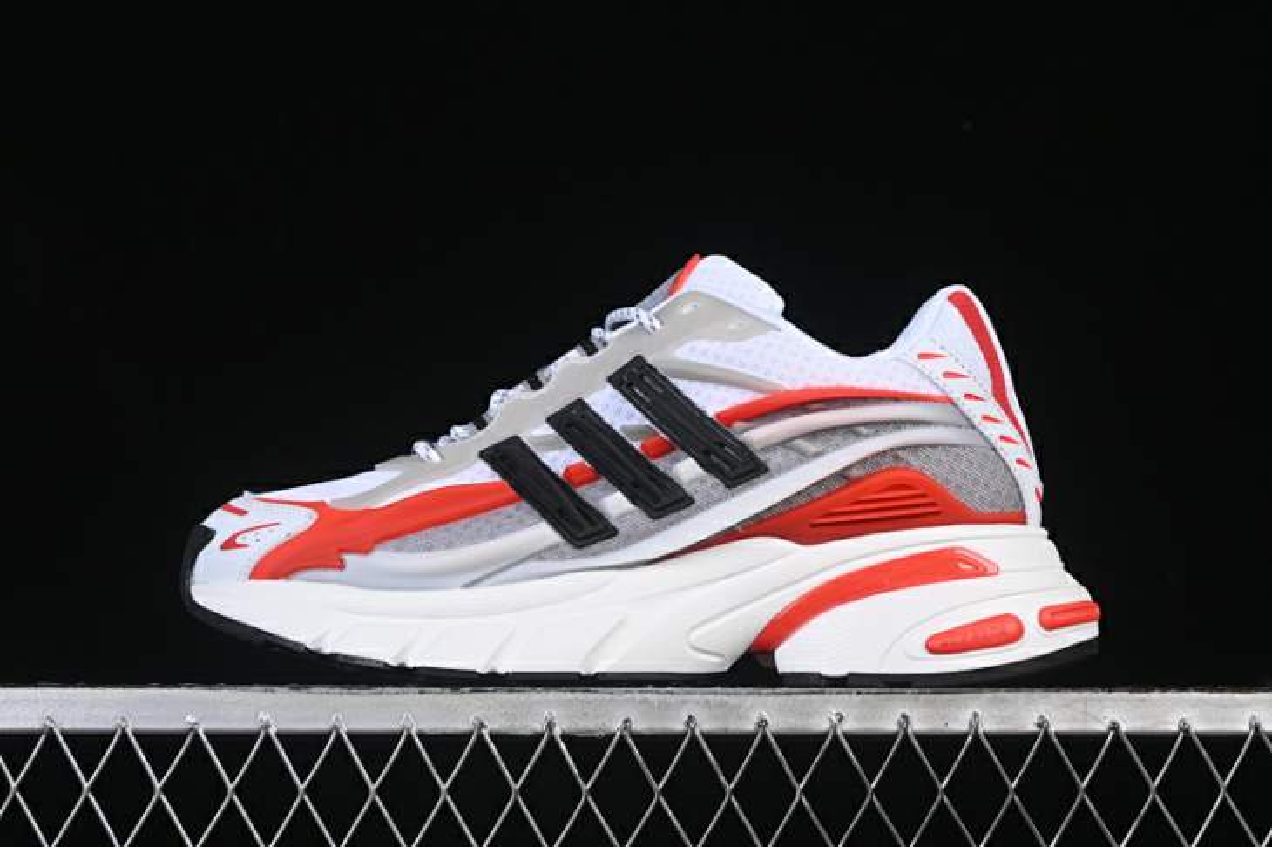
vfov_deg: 18.2
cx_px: 636
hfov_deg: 27.0
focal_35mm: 75
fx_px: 2649
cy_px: 424
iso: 160
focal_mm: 50
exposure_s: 1/80
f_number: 8
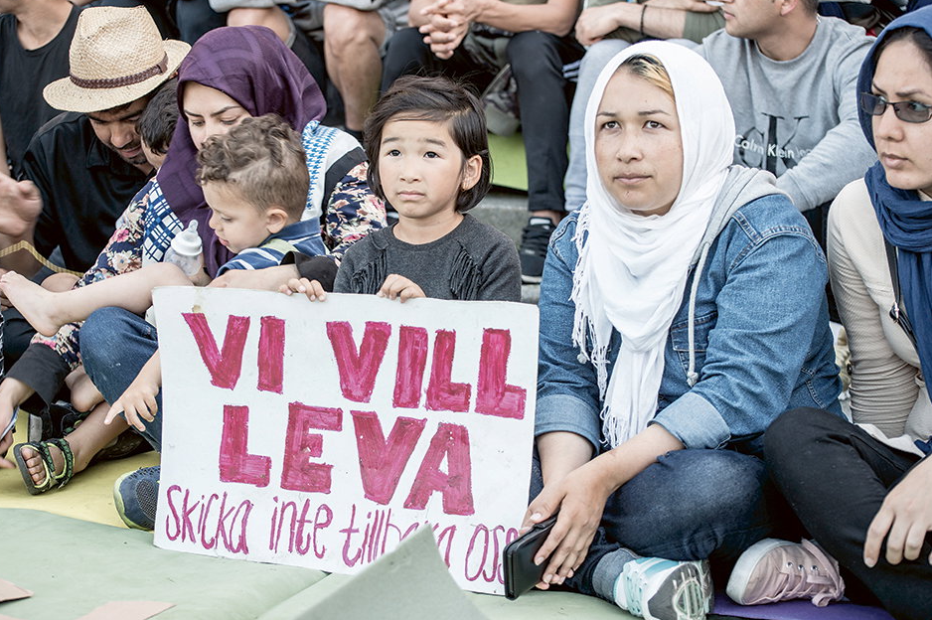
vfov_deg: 17.0
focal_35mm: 80
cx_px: 436
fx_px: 2070
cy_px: 292
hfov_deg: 25.4
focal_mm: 75
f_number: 5
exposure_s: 1/100
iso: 250
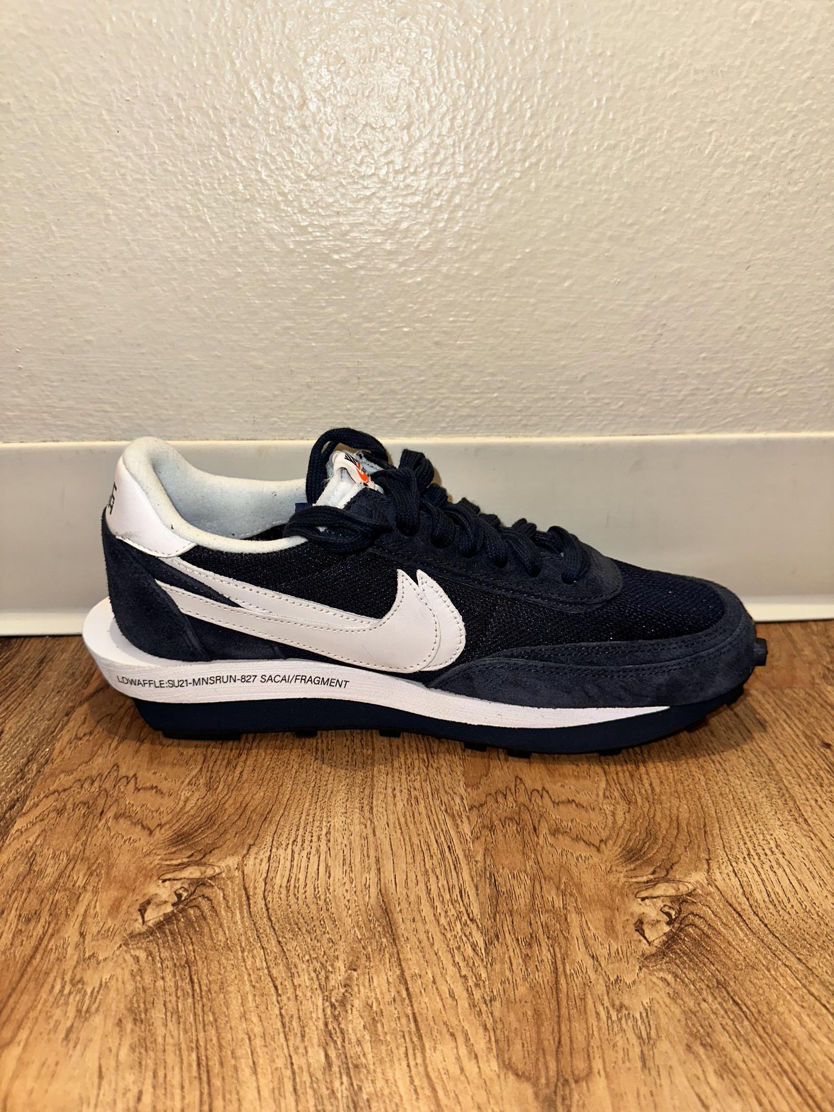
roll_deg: +0.7
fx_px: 771
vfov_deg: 71.6
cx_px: 417
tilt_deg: -26.9
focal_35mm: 24
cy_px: 556
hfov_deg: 56.8
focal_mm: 6.86
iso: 50
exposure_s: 1/66
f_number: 1.78
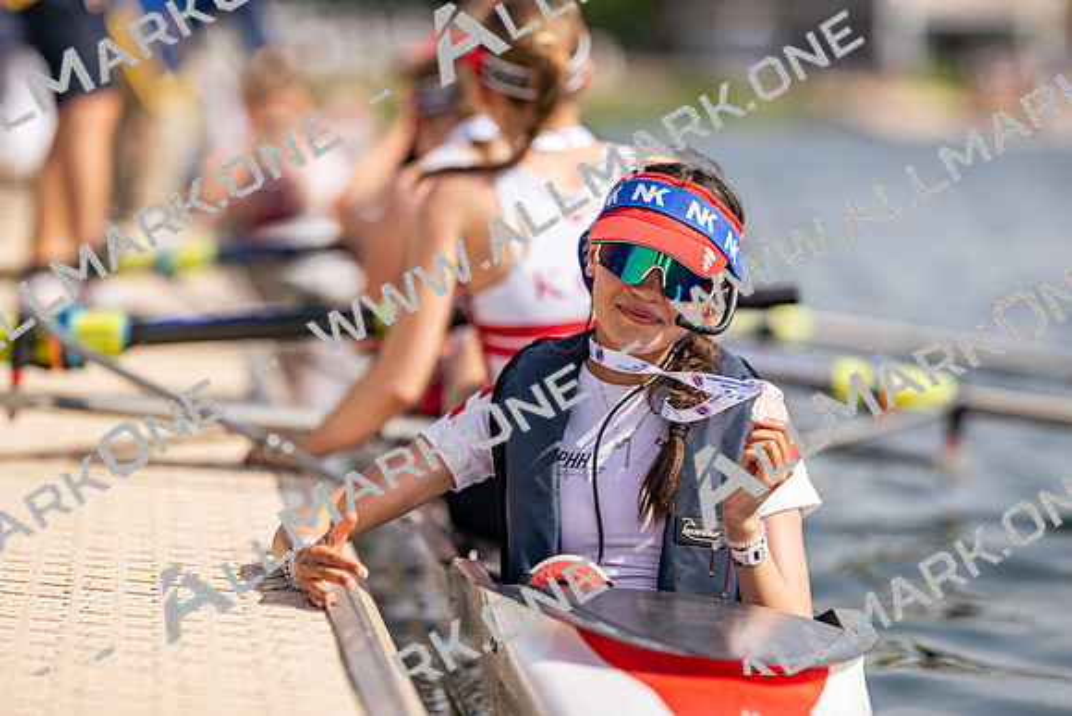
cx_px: 536
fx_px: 4021
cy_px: 358
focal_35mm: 135
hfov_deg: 15.2
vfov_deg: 10.2
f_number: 1.8
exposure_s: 1/5000
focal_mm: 135
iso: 64
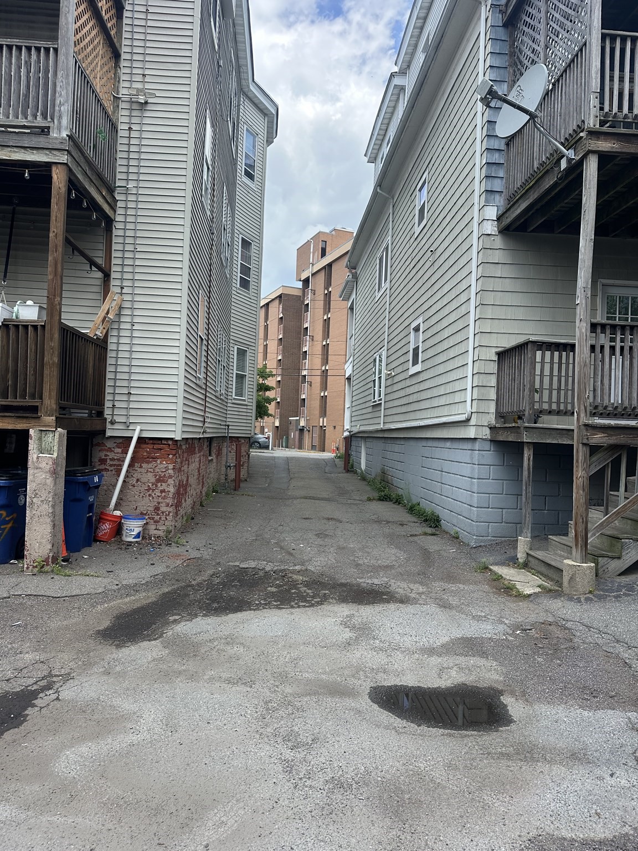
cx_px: 319
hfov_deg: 56.8
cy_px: 426
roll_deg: -2.6
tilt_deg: +0.6
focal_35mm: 24
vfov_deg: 71.6
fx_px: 590
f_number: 1.78
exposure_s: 1/1721
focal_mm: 6.86
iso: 80
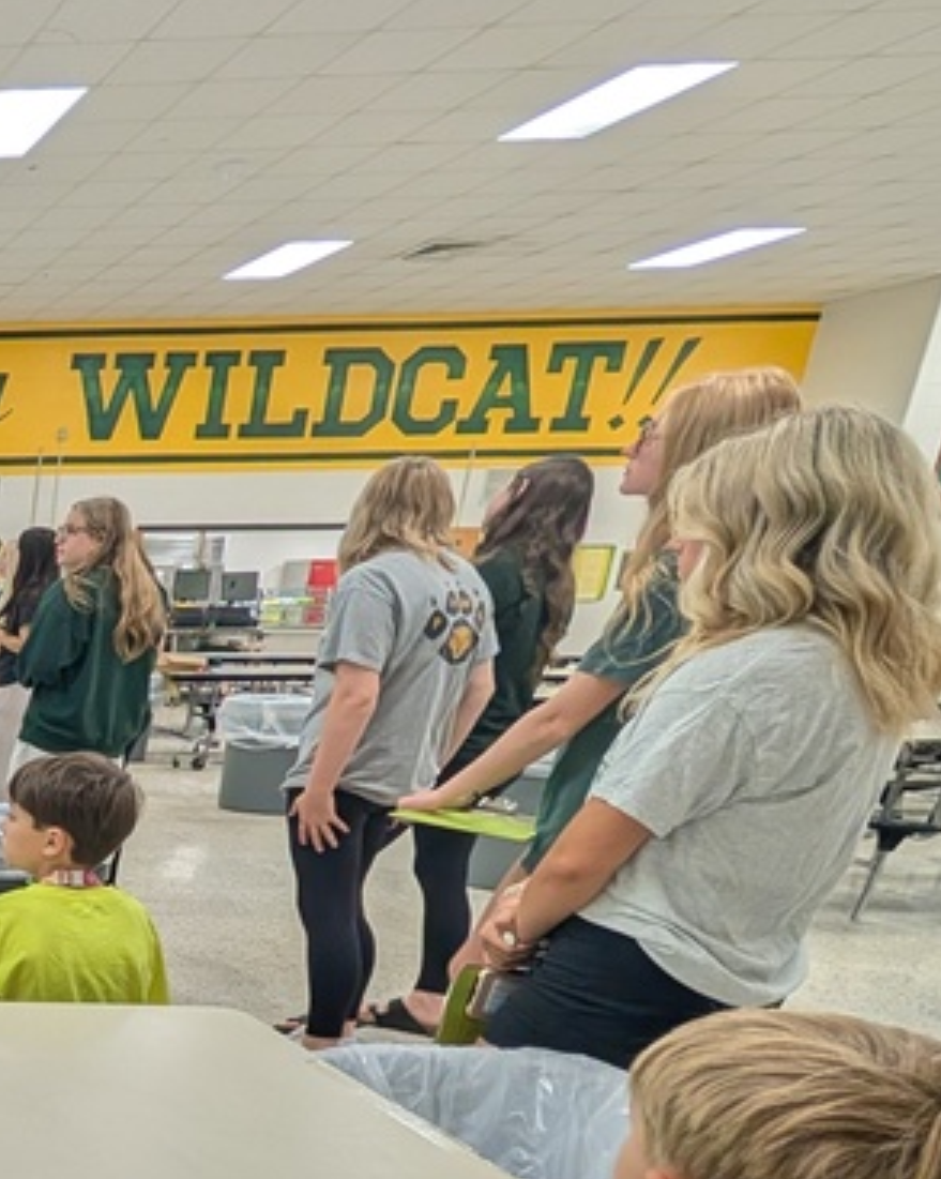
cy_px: 965
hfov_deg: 27.4
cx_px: -530
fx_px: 1115
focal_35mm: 32
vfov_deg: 51.7
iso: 63
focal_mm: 2.02
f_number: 1.7
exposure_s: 1/50.2
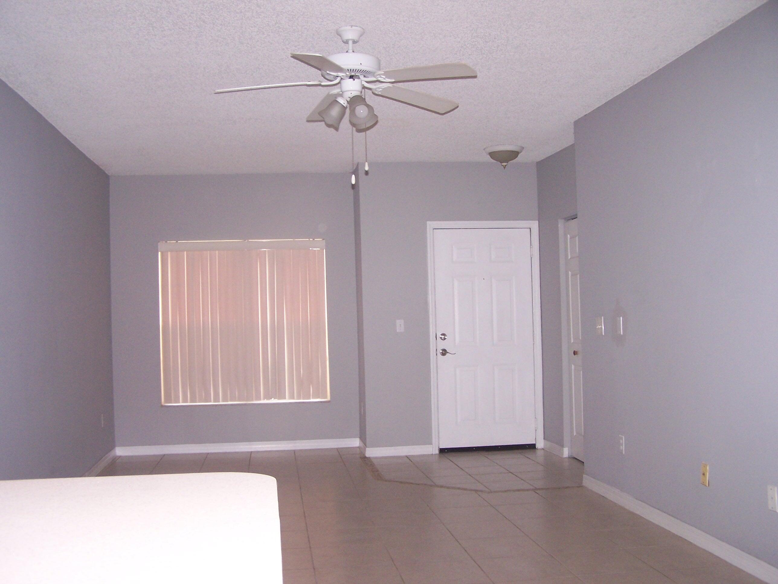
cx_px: 389
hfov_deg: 49.0
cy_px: 292
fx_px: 854
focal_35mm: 38
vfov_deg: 37.7
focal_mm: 6.3
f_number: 2.8
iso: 140
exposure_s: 1/60
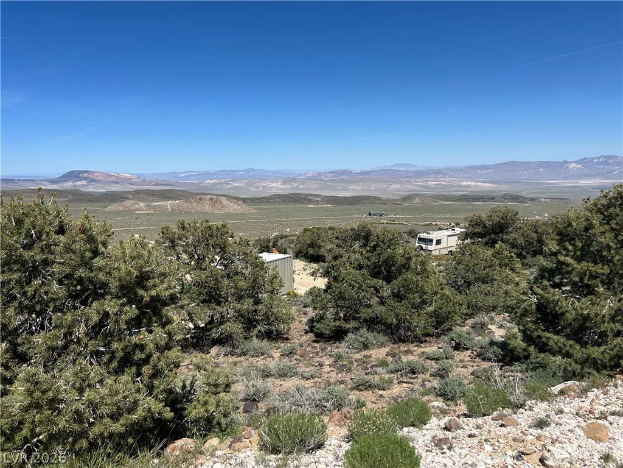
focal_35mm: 26
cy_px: 234
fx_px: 468
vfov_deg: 53.1
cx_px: 312
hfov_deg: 67.3
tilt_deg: -8.6
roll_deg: +1.7
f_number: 1.5
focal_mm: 5.7
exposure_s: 1/6579
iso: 50
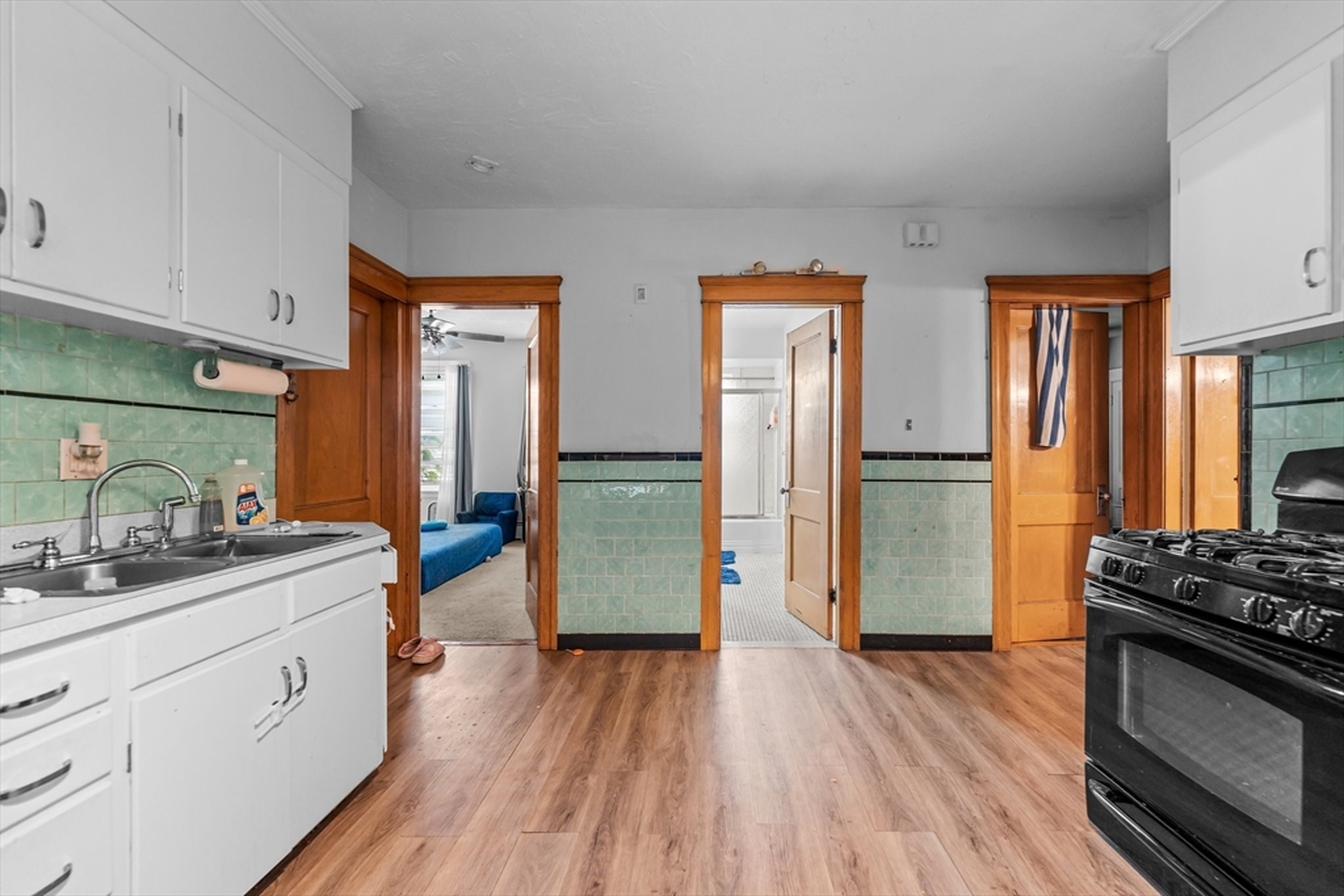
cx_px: 672
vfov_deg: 81.2
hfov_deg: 104.2
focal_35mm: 14
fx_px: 523
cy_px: 448
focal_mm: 14
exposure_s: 1/8
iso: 800
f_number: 4
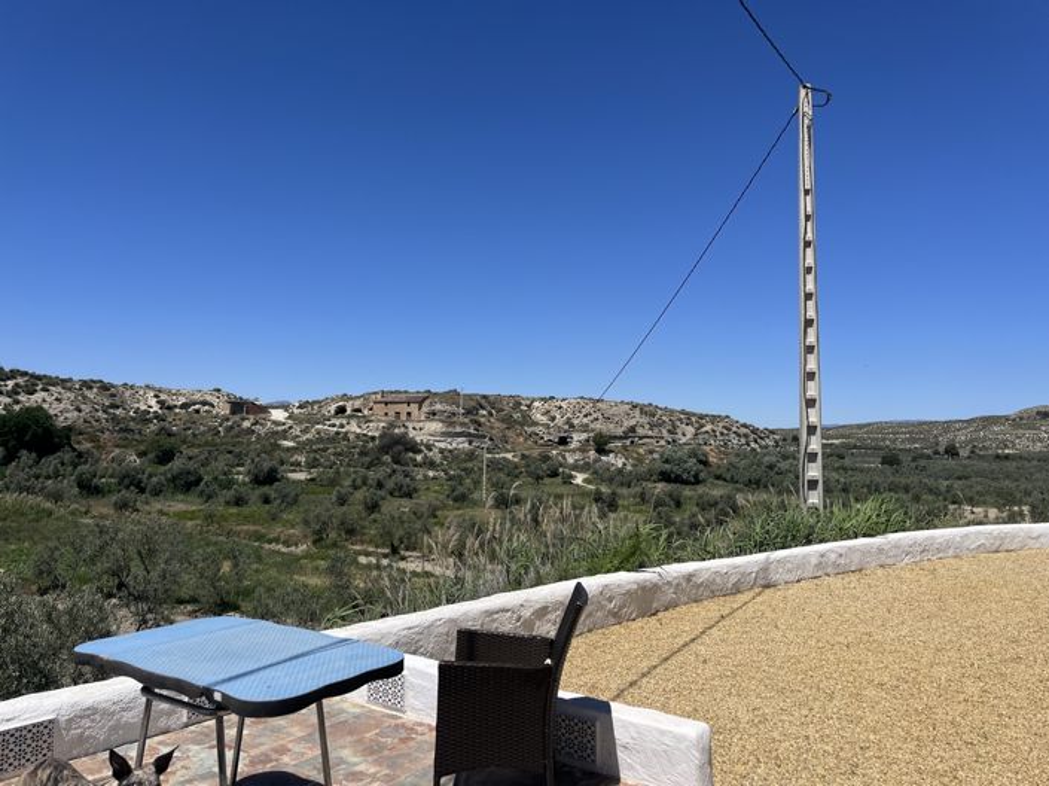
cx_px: 524
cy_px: 393
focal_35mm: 26
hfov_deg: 67.3
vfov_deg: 53.0
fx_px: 787
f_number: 1.6
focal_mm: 5.1
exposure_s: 1/6173
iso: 50
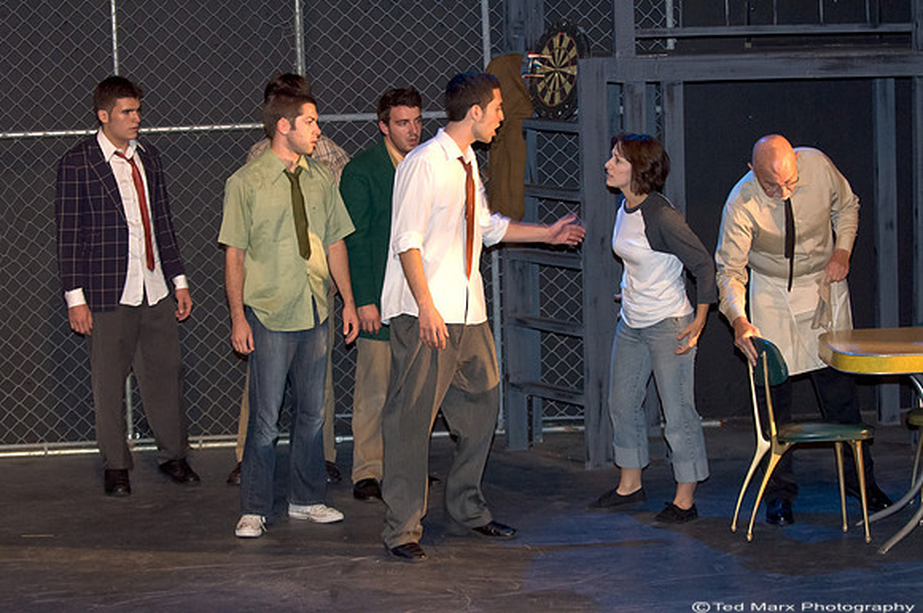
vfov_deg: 13.0
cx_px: 462
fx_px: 2688
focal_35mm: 105
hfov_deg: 19.5
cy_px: 306
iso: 3200
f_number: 2.8
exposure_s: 1/100
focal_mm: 70
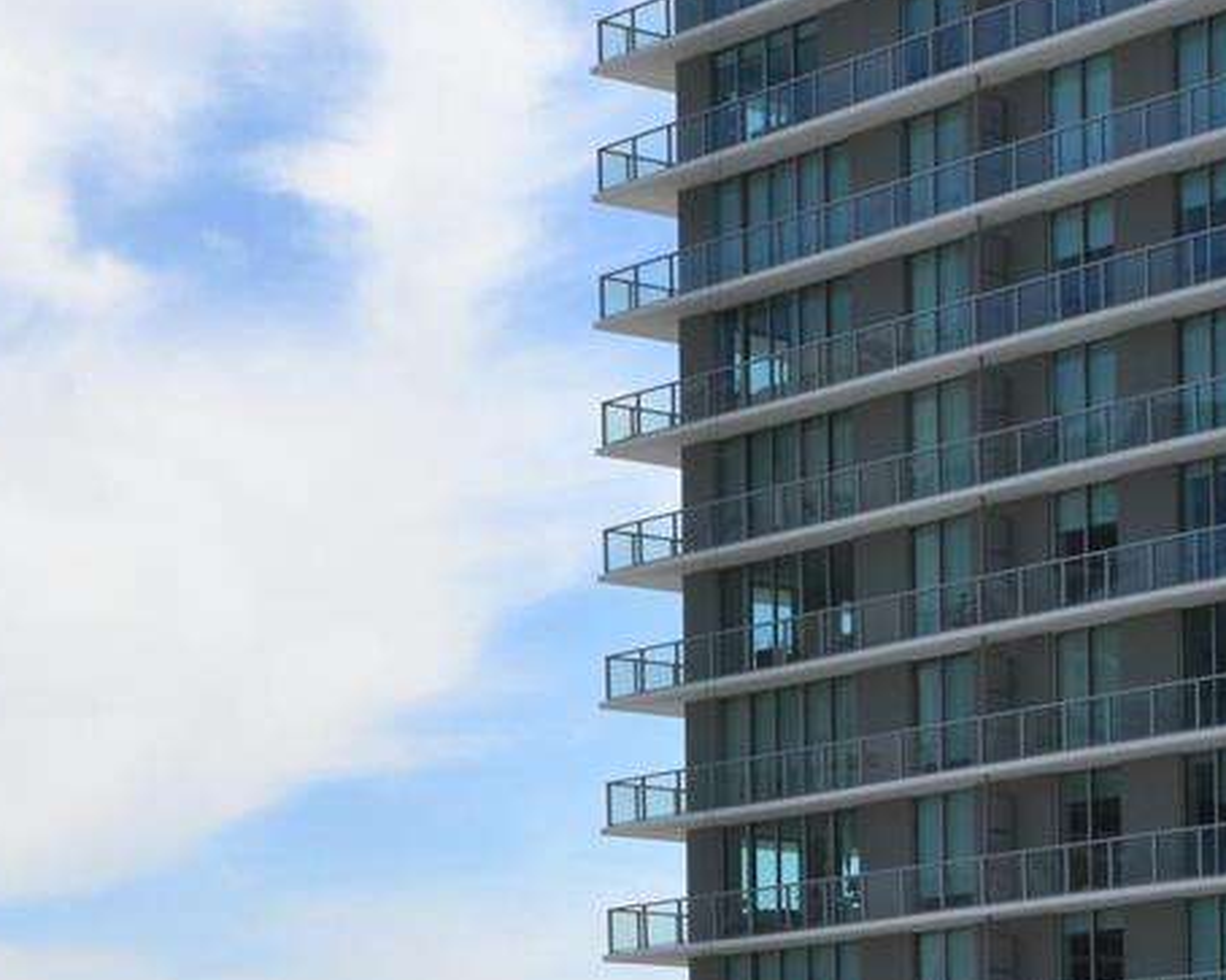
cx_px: 351
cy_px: 1293
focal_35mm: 119
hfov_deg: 16.1
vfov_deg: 12.5
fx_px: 4317
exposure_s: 1/250
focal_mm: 24
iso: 200
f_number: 13
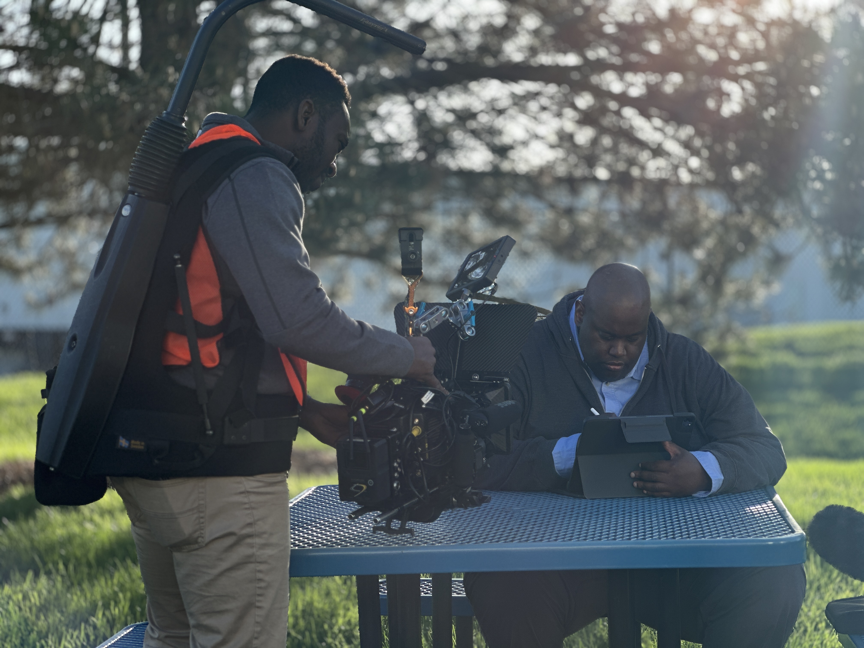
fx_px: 1922
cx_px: 432
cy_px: 324
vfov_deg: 19.1
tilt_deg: +1.5
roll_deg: +1.0
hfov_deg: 25.3
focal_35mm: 77
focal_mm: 9
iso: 25
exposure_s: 1/221
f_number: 2.8
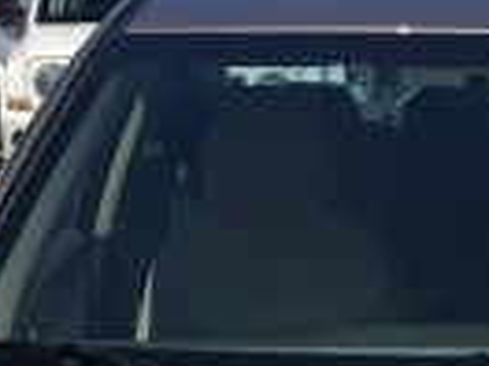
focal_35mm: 141
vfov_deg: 9.8
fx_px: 1992
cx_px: 426
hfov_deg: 13.9
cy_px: 732
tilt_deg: -17.6
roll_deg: +0.3
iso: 32
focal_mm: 4.15
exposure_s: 1/2639
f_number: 2.2
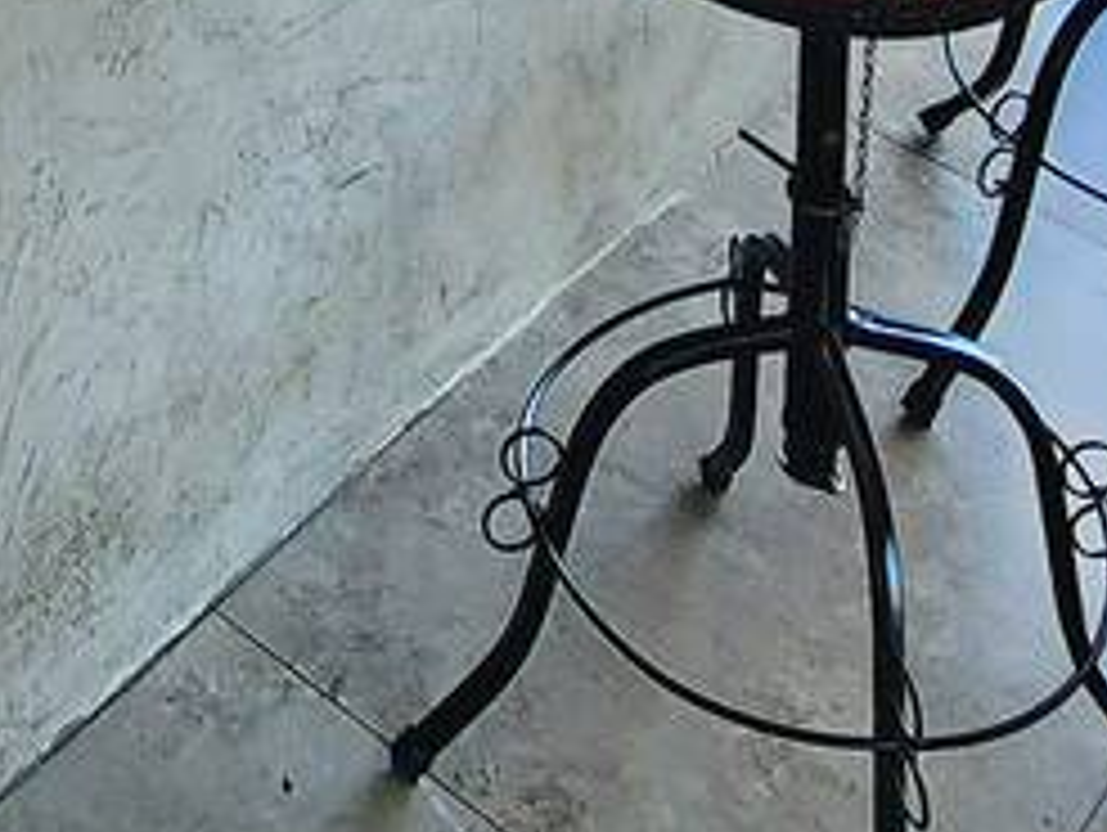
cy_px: -1304
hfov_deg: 24.6
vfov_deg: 13.1
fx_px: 2433
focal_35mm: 76
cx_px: 22
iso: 64
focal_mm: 2.2
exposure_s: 1/120
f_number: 2.2
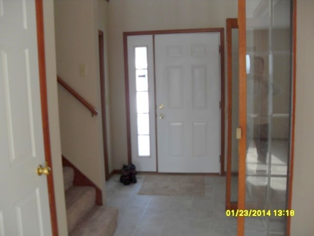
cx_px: 157
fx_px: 308
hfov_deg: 54.0
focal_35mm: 34
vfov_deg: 41.8
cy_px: 118
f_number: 2.8
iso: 80
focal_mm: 6.3
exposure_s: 1/125
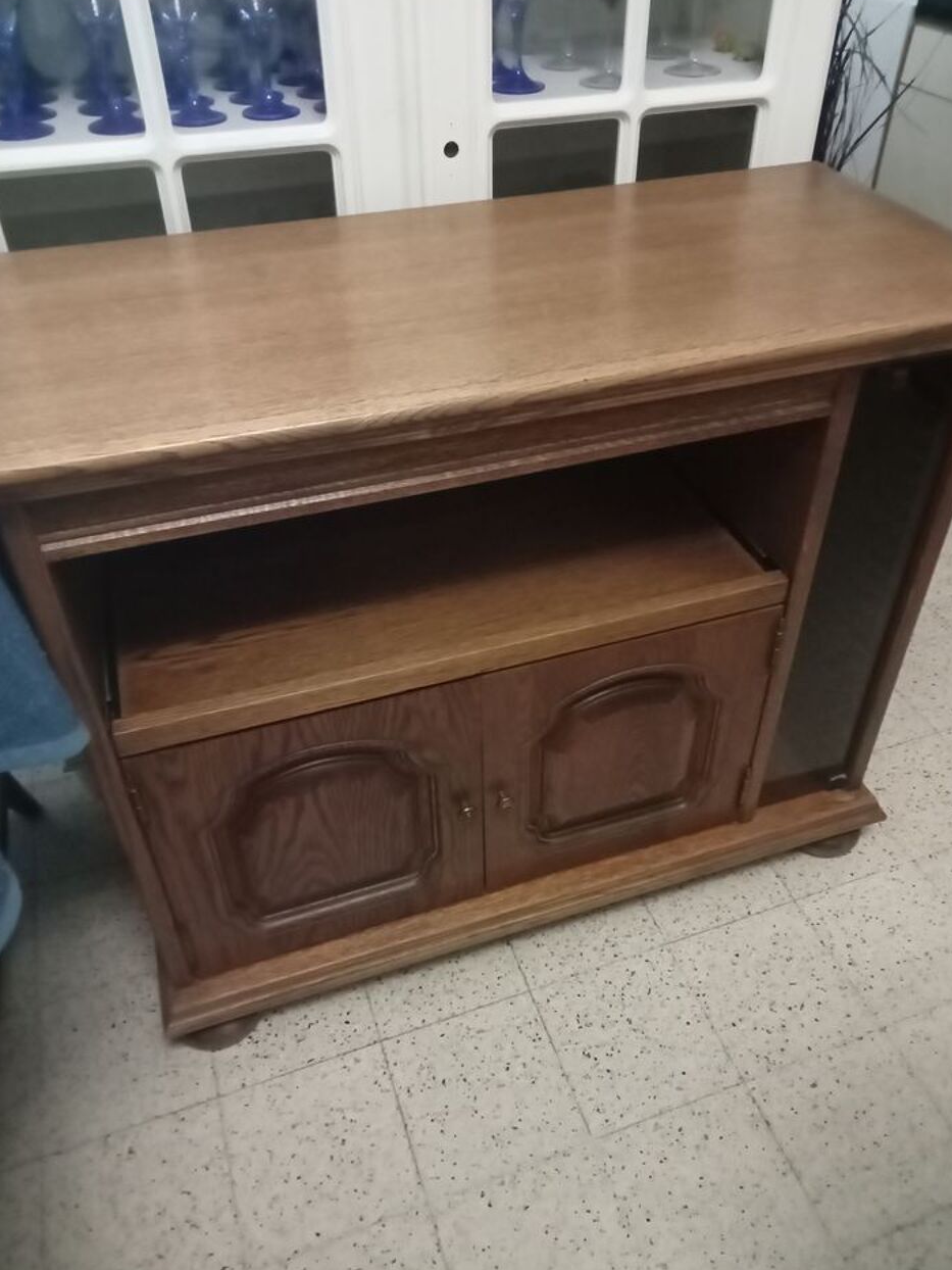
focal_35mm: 30
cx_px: 502
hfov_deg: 46.8
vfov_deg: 60.0
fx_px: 1100
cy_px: 637
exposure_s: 1/25
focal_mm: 3.46
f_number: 2.2
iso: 2844
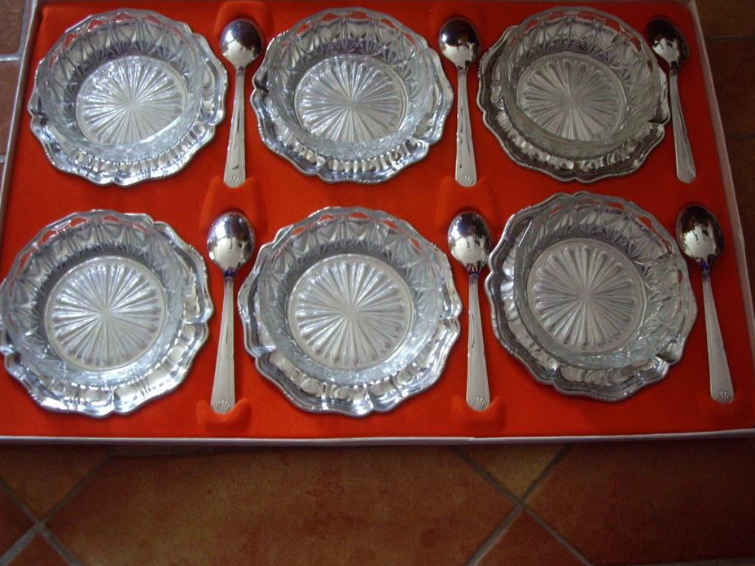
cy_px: 265
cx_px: 359
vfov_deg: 35.1
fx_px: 894
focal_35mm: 41
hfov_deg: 45.8
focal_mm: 6.2
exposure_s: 1/6
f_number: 2.7
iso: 200
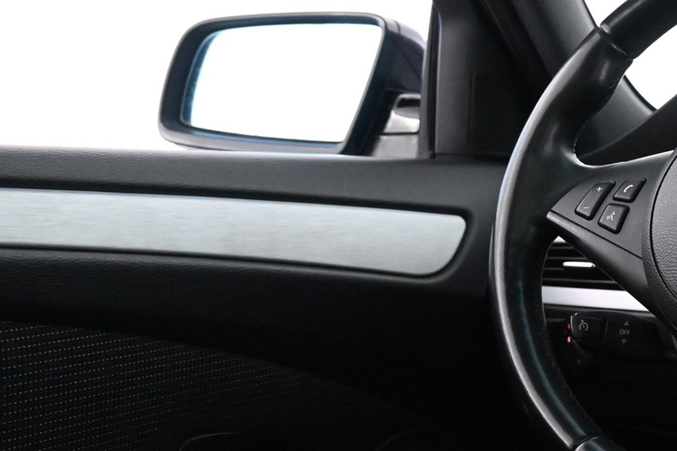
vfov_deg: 20.4
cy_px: 203
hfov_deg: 27.8
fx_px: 1252
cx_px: 729
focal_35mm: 67
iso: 6400
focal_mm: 20.5
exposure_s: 1/100
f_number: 3.8
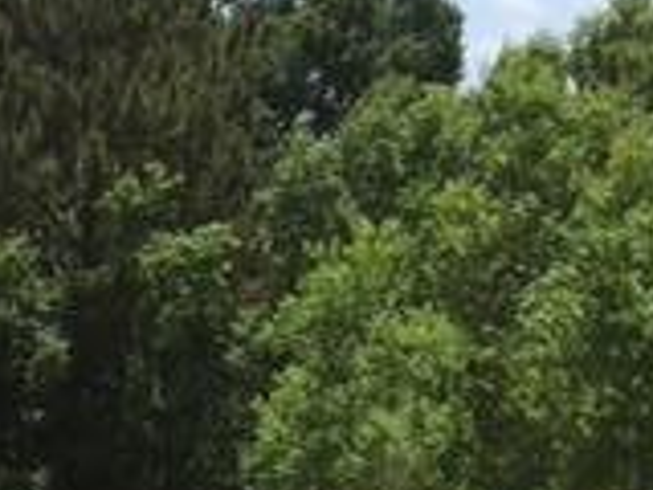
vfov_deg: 11.6
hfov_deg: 16.4
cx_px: -86
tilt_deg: -11.3
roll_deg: +0.7
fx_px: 2188
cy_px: 943
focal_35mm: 116
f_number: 2.2
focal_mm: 4.15
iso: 32
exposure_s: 1/1799
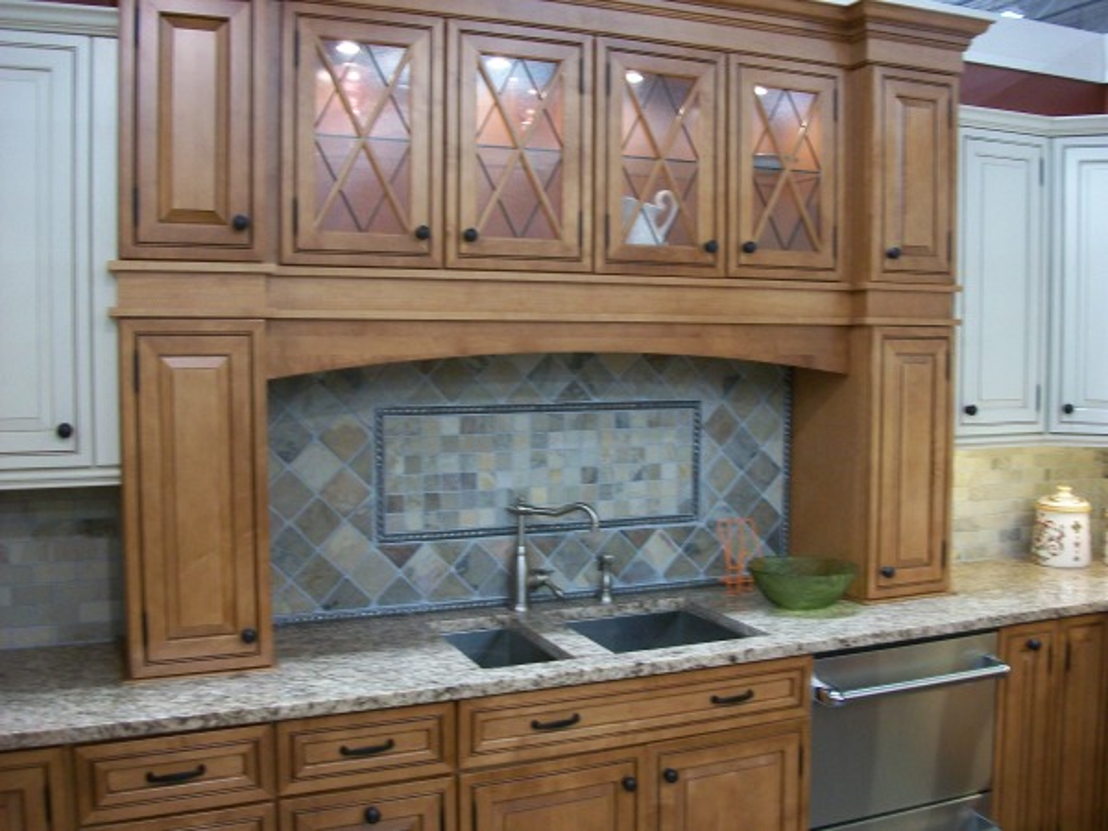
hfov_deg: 56.8
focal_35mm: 32
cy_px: 416
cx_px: 554
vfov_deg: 44.2
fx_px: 1024
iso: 160
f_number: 2.9
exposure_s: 1/20
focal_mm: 5.7
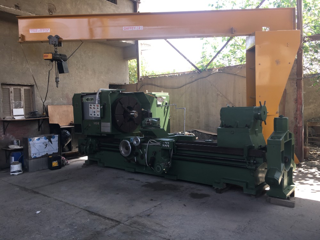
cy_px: 120
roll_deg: +2.3
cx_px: 160
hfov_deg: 61.7
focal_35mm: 29
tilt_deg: -1.2
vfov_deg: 48.2
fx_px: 268
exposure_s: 1/100
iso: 25
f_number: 2.2
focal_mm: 4.15
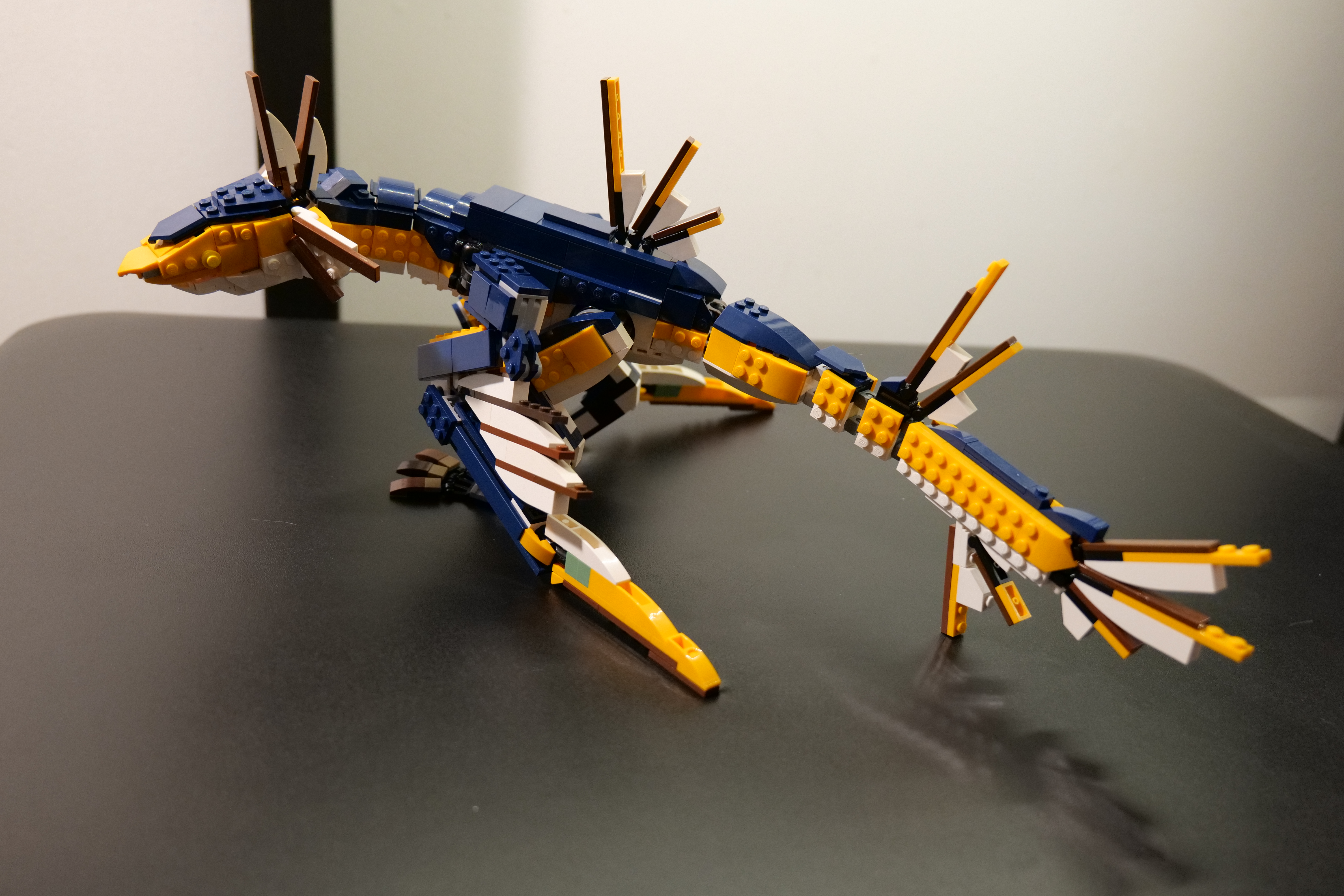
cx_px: 672
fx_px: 1083
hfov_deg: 63.7
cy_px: 448
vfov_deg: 45.0
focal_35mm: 29
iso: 5000
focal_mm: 29
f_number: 4.1
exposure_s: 1/60
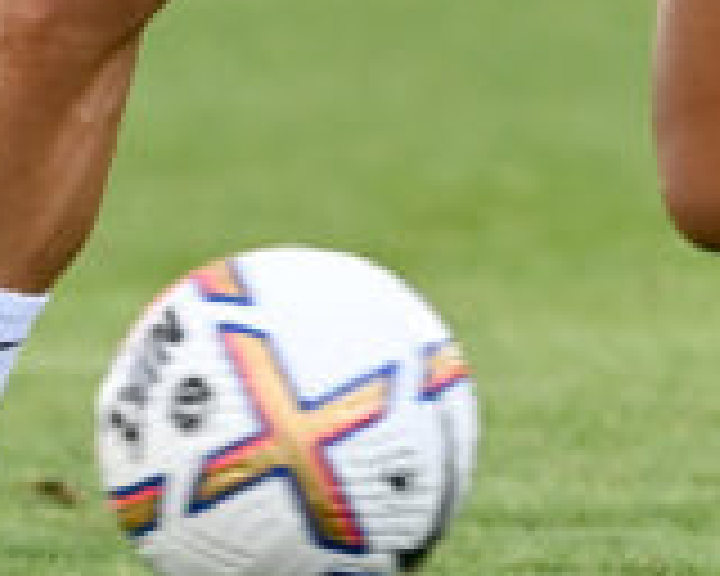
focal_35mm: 2400
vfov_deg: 0.6
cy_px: -754
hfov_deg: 0.8
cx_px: -63
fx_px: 51142
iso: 1250
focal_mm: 400
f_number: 4
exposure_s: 1/1600
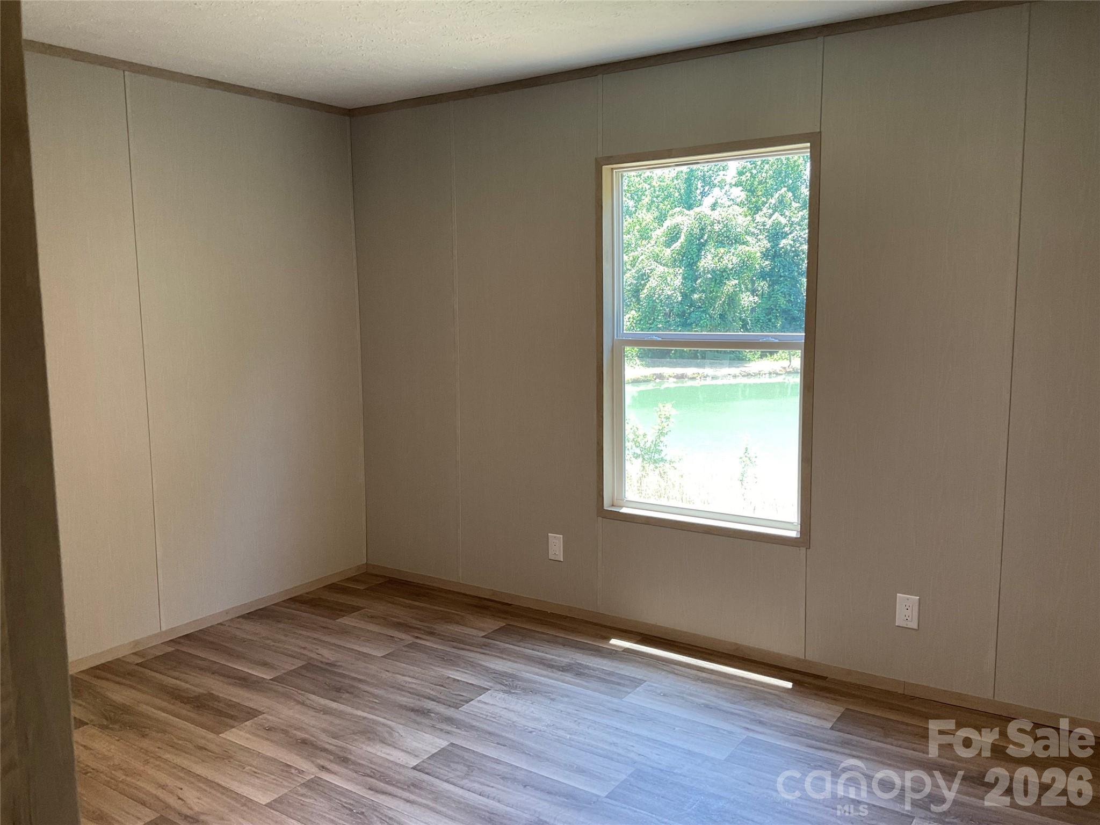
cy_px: 412
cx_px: 550
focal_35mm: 29
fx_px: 922
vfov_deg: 48.2
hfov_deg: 61.7
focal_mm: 3
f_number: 1.8
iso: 64
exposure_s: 1/60
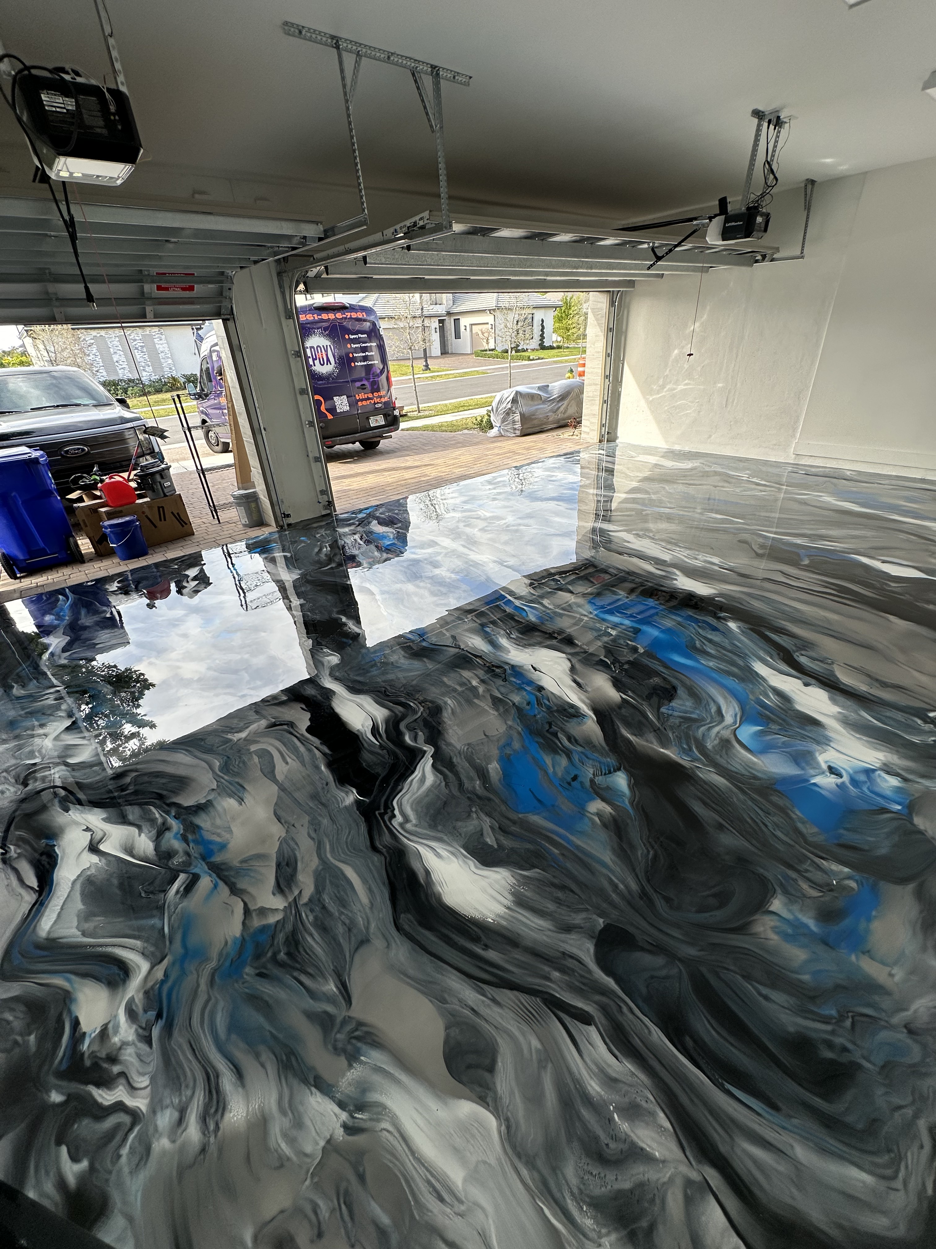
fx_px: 505
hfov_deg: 85.7
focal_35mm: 14
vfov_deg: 102.1
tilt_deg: -29.3
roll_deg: +2.3
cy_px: 624
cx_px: 468
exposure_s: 1/268
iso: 40
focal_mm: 2.22
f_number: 2.2
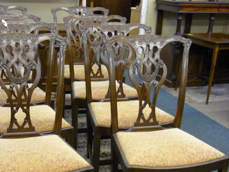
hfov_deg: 34.6
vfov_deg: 26.2
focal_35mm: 55
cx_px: 78
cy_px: 133
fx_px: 364
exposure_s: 1/15
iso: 400
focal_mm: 5.5
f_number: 2.8
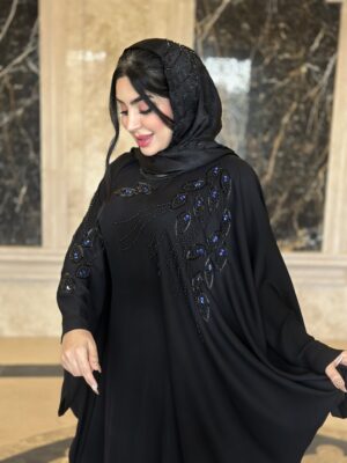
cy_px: 232
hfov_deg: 30.3
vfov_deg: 39.7
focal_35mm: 48
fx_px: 642
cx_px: 174
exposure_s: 1/50
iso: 80
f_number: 1.78
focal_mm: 6.86
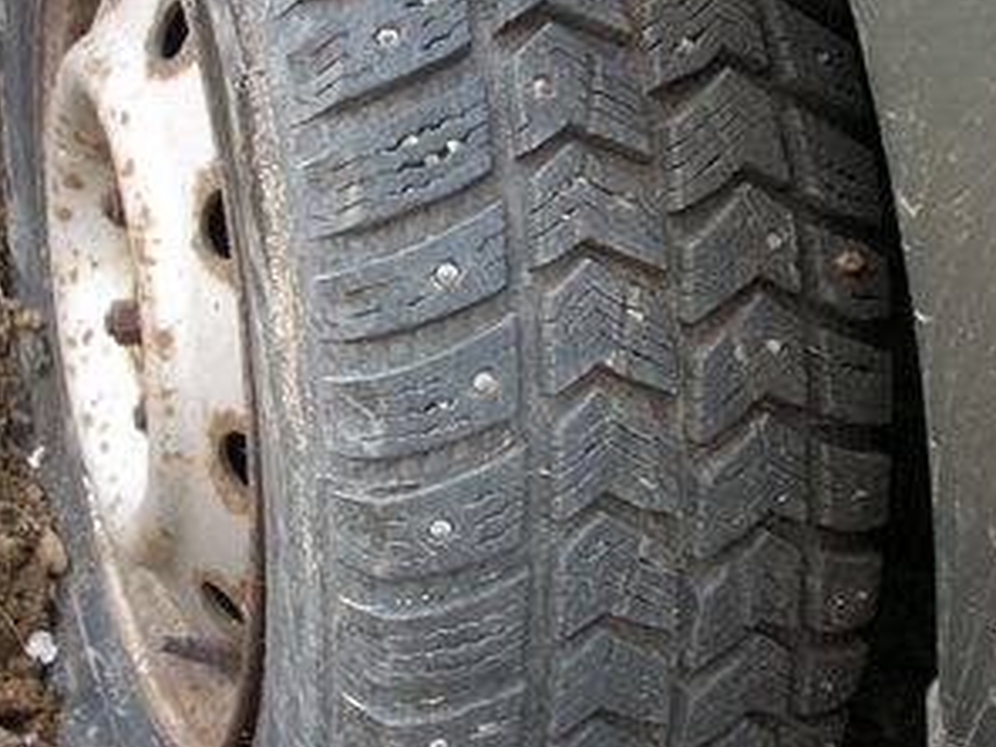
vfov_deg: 28.9
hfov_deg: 38.2
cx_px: 474
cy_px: 259
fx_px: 1439
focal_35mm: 50
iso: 64
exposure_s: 1/88.6
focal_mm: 6.2
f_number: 2.8
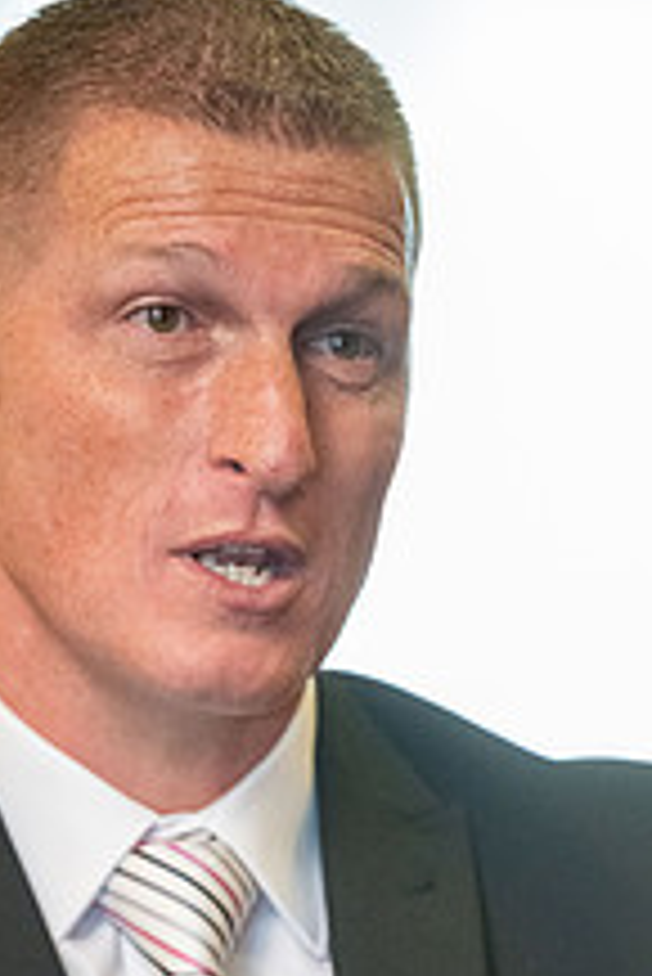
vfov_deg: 5.0
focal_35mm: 414
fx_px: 11228
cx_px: 261
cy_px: 850
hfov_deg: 3.3
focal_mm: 200
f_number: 2.8
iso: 6400
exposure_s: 1/400
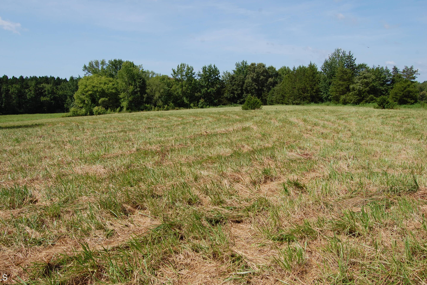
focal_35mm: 28
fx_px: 332
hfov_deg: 65.5
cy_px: 143
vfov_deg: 46.4
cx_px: 206
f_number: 10
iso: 200
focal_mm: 18
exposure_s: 1/400
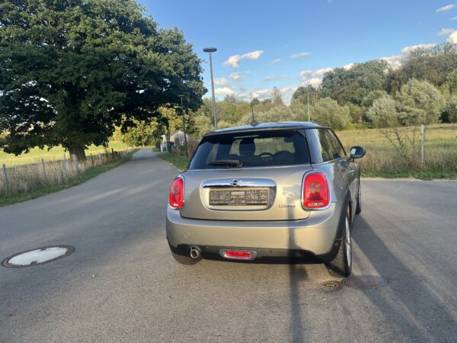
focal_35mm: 26
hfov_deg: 67.3
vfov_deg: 53.1
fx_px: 343
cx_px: 228
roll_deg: +5.2
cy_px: 172
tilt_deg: -3.1
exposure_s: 1/718
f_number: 1.6
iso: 50
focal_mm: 5.1
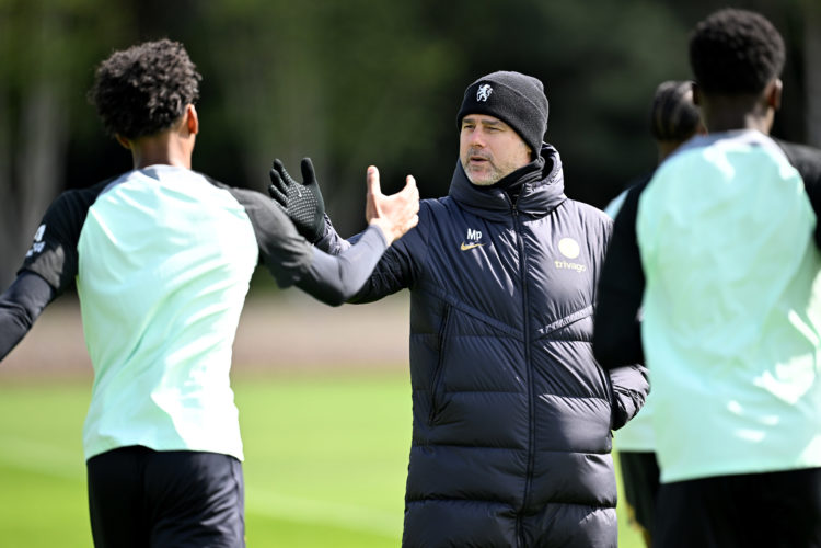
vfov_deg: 3.4
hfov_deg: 5.2
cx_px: 410
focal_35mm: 400
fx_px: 9122
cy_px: 274
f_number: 2.8
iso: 640
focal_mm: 400
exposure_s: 1/3200
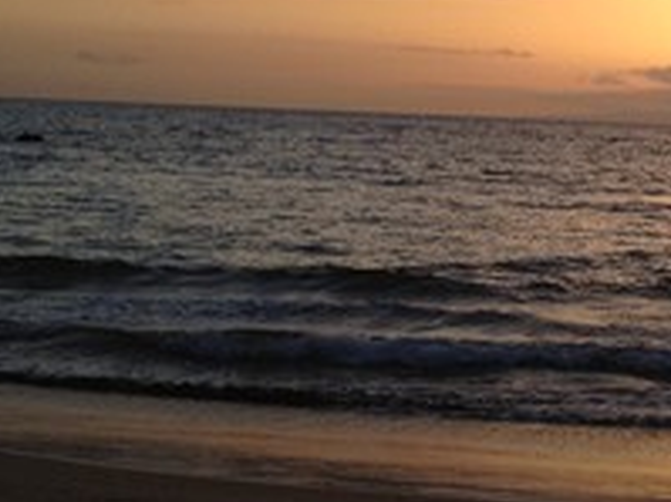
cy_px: 71
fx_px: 2015
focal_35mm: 104
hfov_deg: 17.9
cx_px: 829
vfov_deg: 14.1
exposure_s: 1/863
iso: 64
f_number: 2.4
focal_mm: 4.28
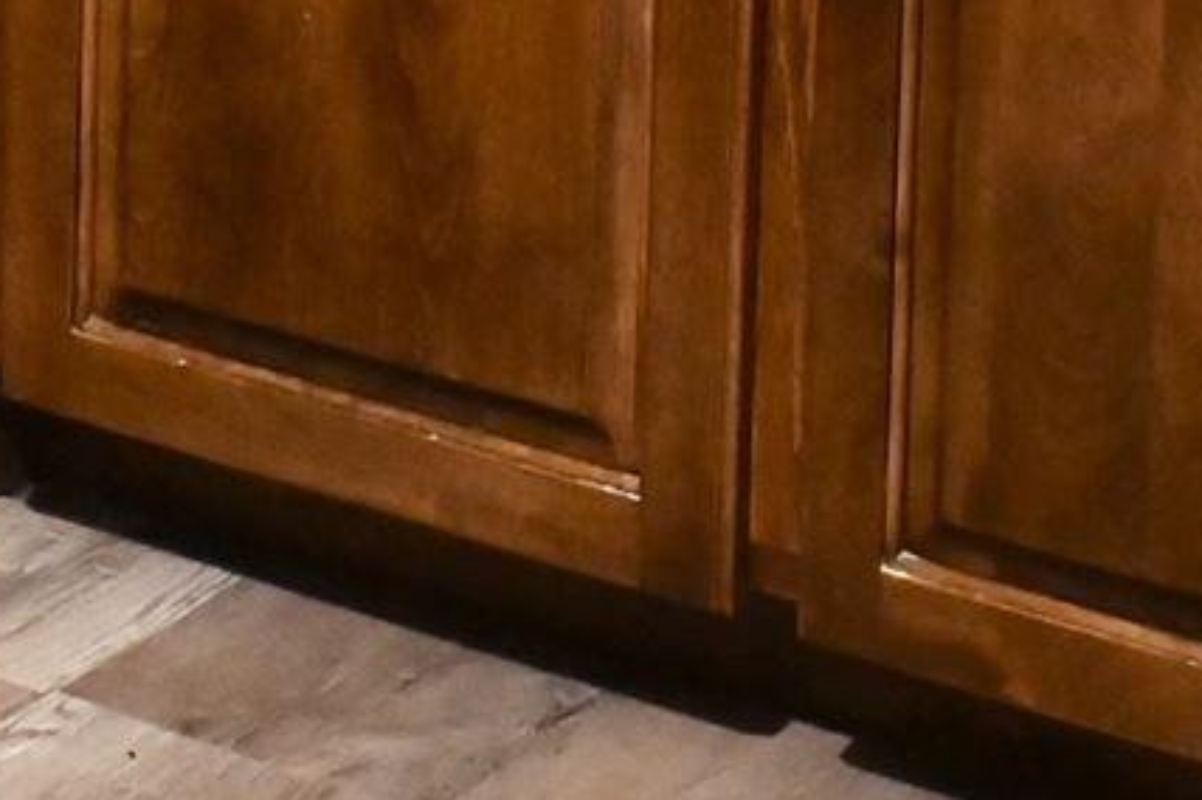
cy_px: -1458
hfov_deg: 11.2
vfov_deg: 6.8
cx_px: 681
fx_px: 6125
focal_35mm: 184
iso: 3200
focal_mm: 25.5
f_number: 4.2
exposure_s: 1/60
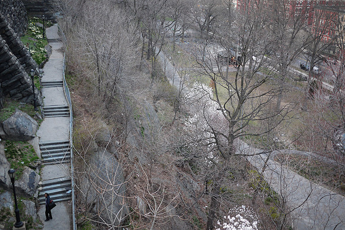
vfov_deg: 31.9
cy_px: 114
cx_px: 173
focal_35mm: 42
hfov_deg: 46.4
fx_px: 402
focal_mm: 20
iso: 200
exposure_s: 1/60
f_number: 1.7
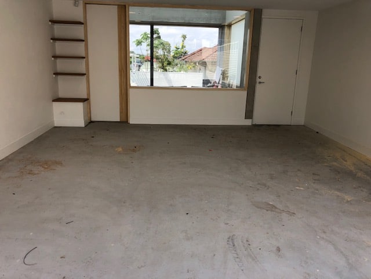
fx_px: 311
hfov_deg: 61.7
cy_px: 140
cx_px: 186
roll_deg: -0.4
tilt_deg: -14.1
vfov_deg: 48.2
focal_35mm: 29
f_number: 1.8
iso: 20
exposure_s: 1/516
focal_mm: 3.99
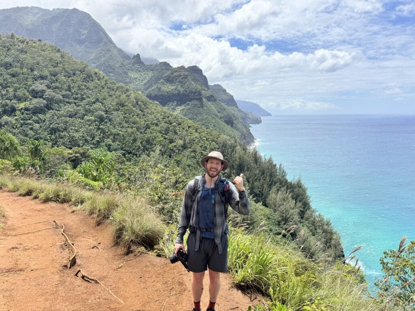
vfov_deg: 56.8
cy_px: 156
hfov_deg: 71.6
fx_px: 288
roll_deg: +0.4
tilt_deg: -9.1
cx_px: 208
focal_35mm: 24
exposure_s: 1/5814
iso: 80
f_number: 1.78
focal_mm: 6.76
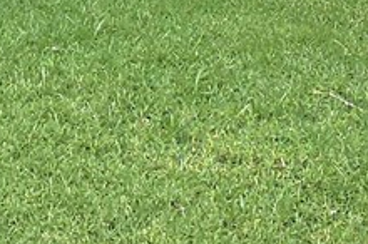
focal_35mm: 223
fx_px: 2276
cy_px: -528
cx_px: -22
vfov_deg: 5.7
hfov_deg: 9.2
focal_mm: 6.3
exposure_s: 1/909
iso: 12
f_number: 1.7
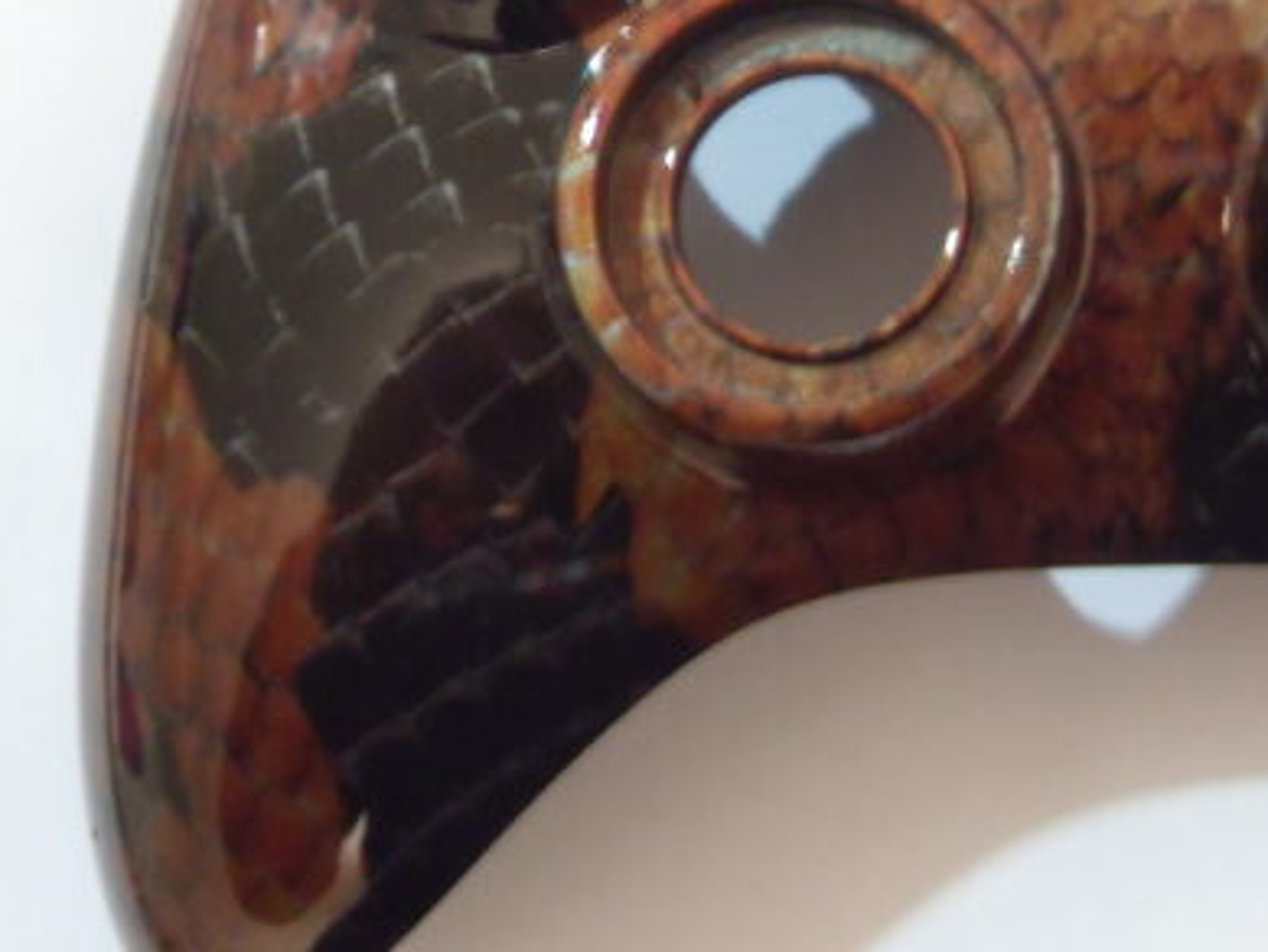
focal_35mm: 72
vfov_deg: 20.1
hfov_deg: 26.1
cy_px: 130
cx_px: 1141
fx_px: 2638
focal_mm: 6.3
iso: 200
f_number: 2.8
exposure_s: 1/8
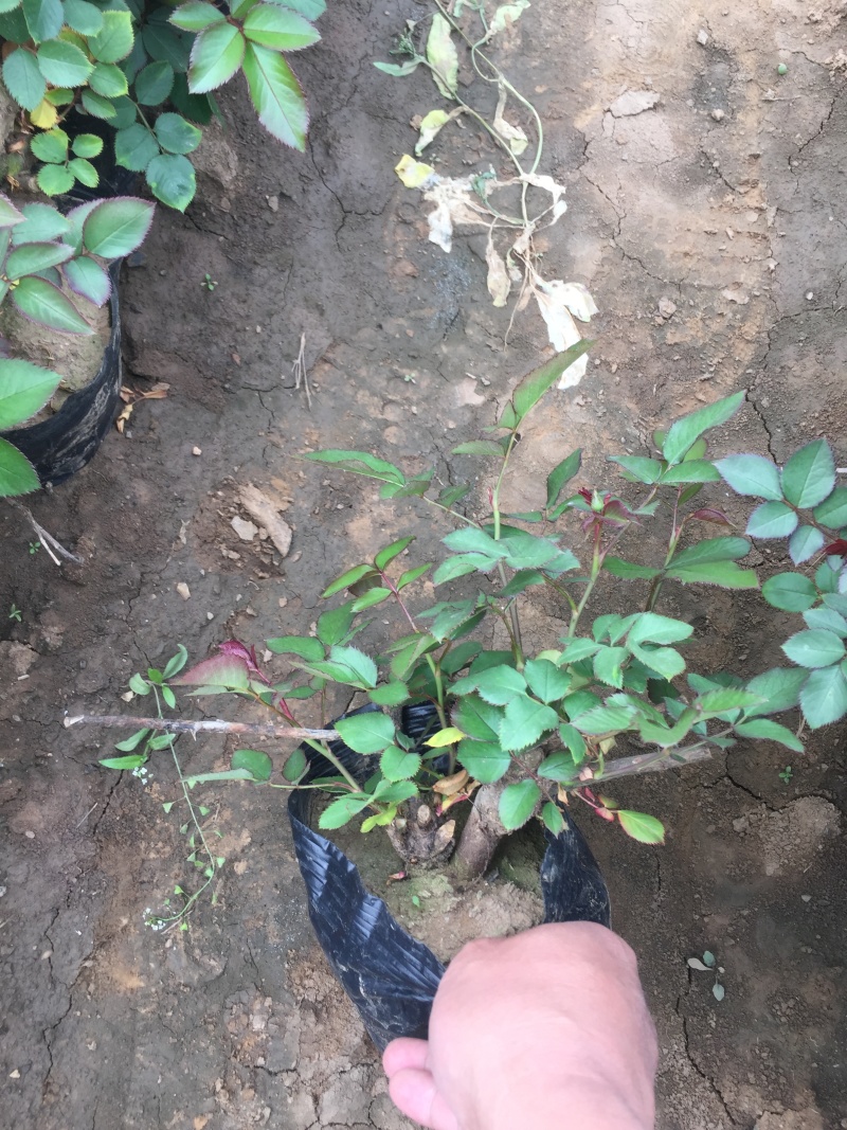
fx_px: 946
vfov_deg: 61.7
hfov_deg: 48.2
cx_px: 424
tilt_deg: -75.0
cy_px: 565
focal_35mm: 29
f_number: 2.2
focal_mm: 4.15
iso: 32
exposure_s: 1/161
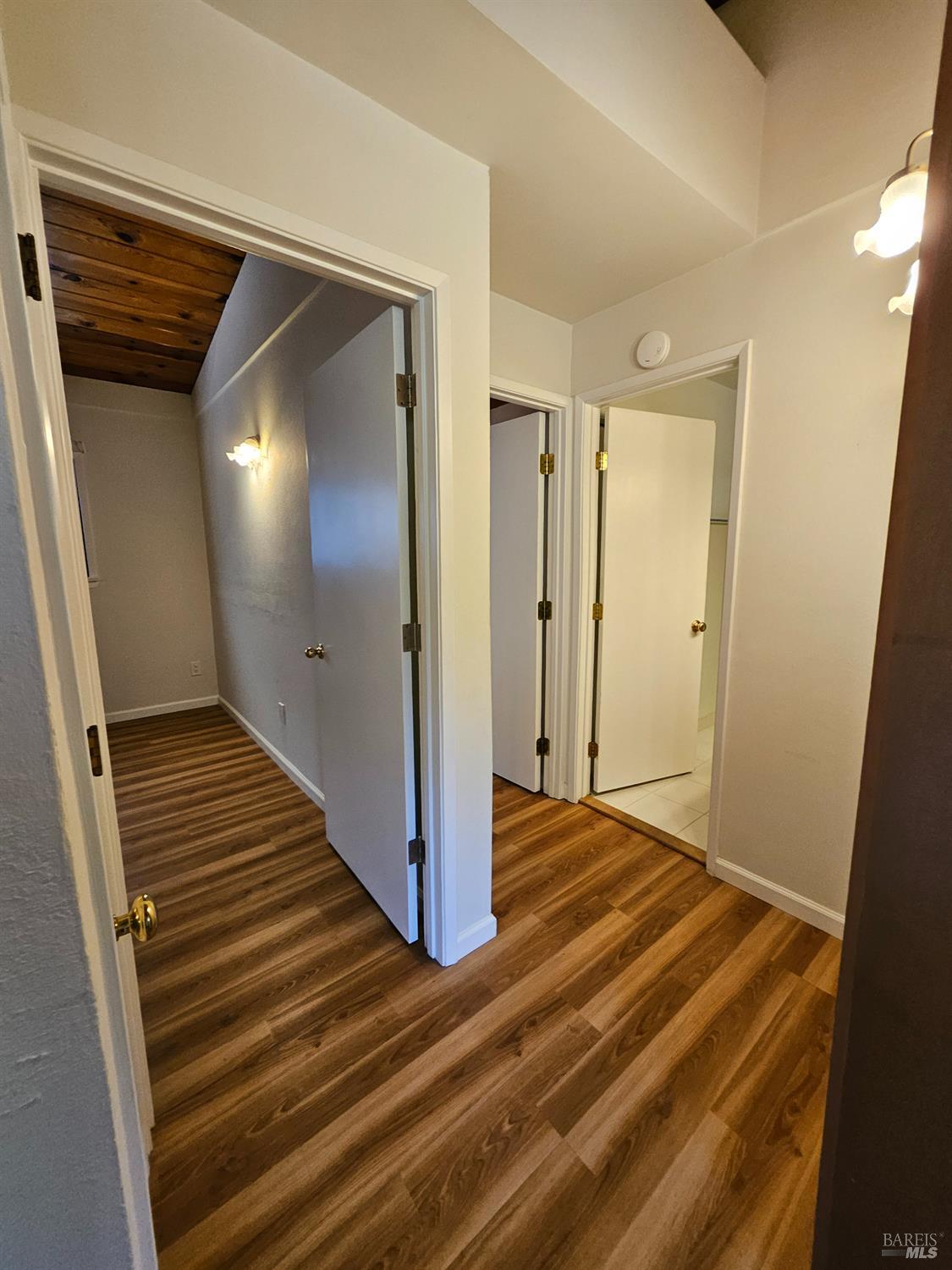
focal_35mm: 13
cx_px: 476
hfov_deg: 89.9
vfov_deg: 106.2
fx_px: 477
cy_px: 635
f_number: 2.2
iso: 200
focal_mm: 1.74
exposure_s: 1/60
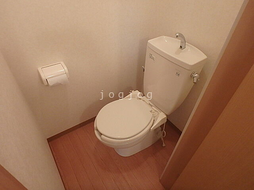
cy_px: 95
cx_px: 127
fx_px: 154
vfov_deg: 63.4
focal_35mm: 21
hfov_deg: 79.0
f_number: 3.5
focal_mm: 3.7
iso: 400
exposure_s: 1/30
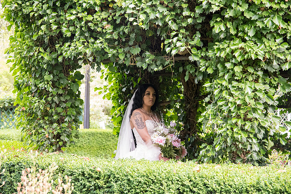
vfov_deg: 19.5
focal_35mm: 70
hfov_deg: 28.8
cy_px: 97
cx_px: 146
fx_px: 566
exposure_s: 1/320
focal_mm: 70
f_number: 4
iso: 4000
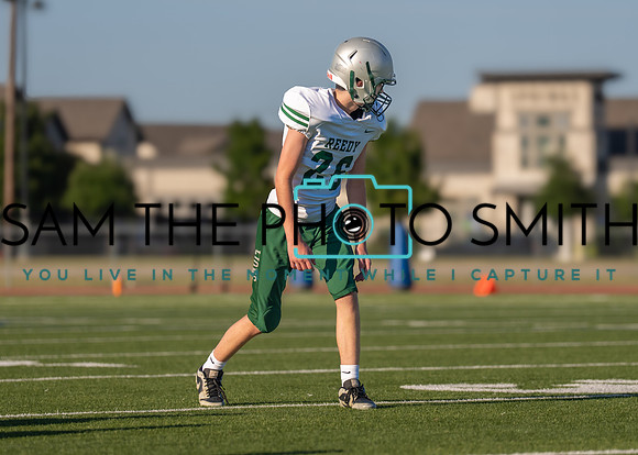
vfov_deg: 5.7
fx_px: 4579
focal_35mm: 253
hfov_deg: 8.0
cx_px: 347
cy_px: 214
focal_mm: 151
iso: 250
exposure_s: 1/5000
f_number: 2.8
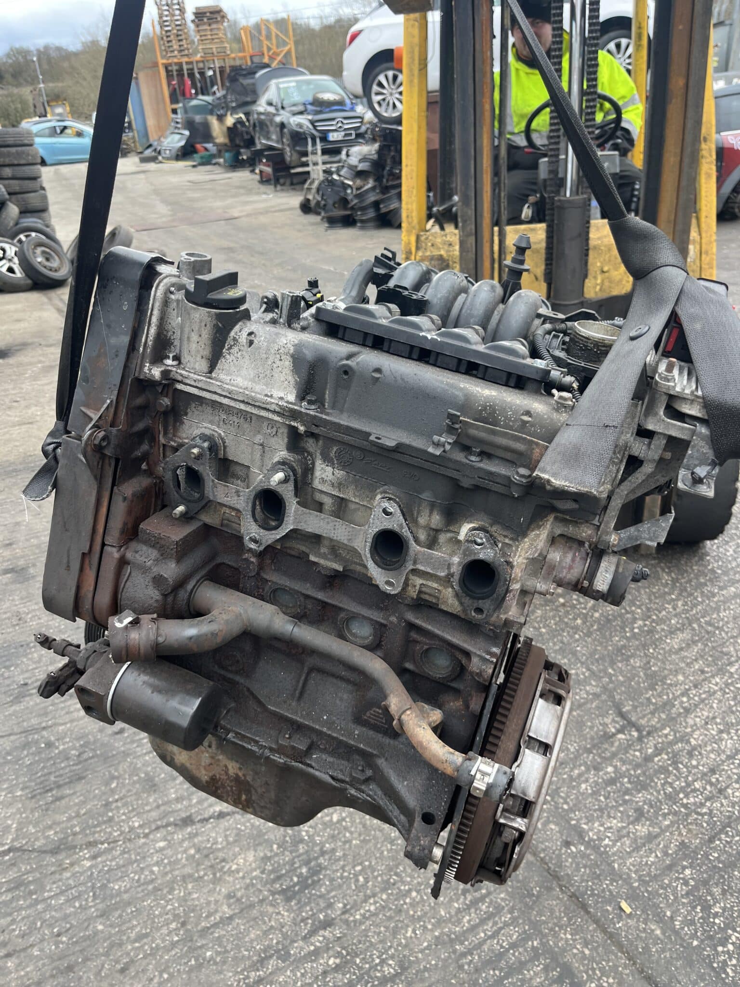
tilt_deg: -30.4
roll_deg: +5.4
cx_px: 370
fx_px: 741
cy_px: 494
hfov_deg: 53.1
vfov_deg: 67.3
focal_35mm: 26
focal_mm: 5.1
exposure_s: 1/186
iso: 40
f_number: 1.6
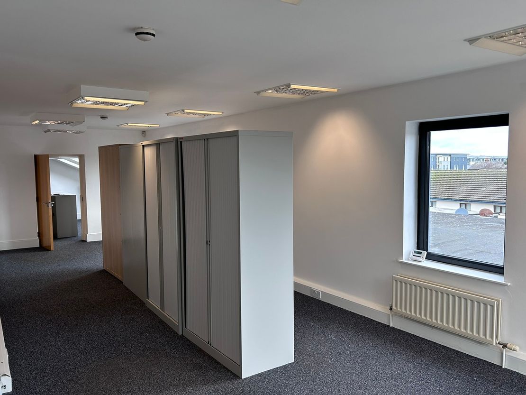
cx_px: 263
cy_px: 198
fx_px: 395
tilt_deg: -4.2
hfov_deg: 67.3
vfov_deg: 53.1
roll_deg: +0.5
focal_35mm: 26
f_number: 1.5
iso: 64
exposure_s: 1/100
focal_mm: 5.7
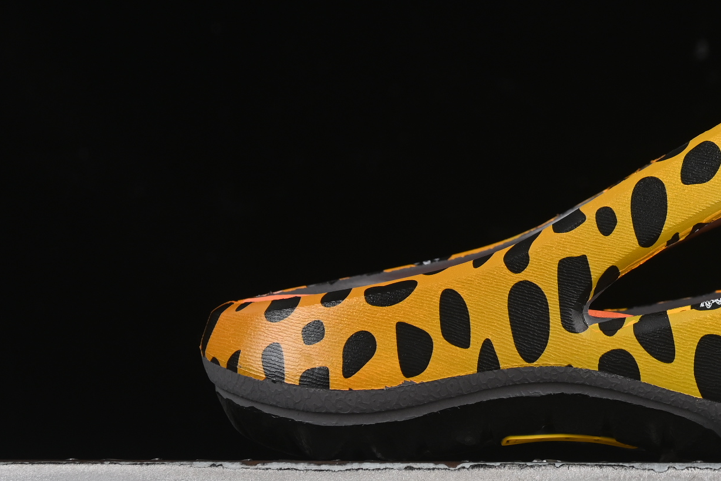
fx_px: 3405
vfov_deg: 8.1
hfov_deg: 12.0
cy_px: 122
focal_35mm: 170
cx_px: 673
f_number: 7.1
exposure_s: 1/80
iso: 160
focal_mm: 50
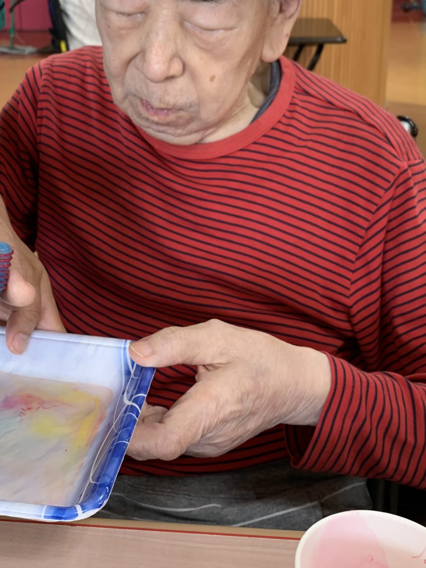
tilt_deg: -14.5
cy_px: 156
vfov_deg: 38.8
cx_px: 152
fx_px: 788
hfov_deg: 30.1
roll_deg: +0.7
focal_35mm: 48
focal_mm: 4.25
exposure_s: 1/106
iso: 100
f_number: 1.8
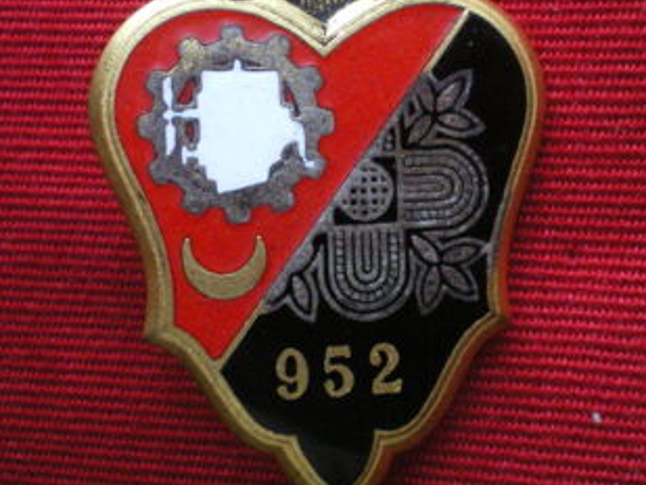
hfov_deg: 32.7
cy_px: 163
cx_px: 320
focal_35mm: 59
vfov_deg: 24.7
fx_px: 1101
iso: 400
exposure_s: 1/40
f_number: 3.1
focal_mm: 6.3
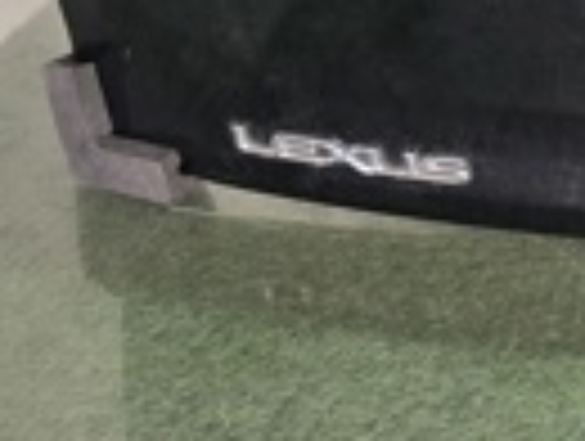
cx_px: 1120
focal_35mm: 113
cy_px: -414
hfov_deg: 14.7
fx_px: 1913
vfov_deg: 11.9
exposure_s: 1/50
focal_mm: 6.3
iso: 50
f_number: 1.7
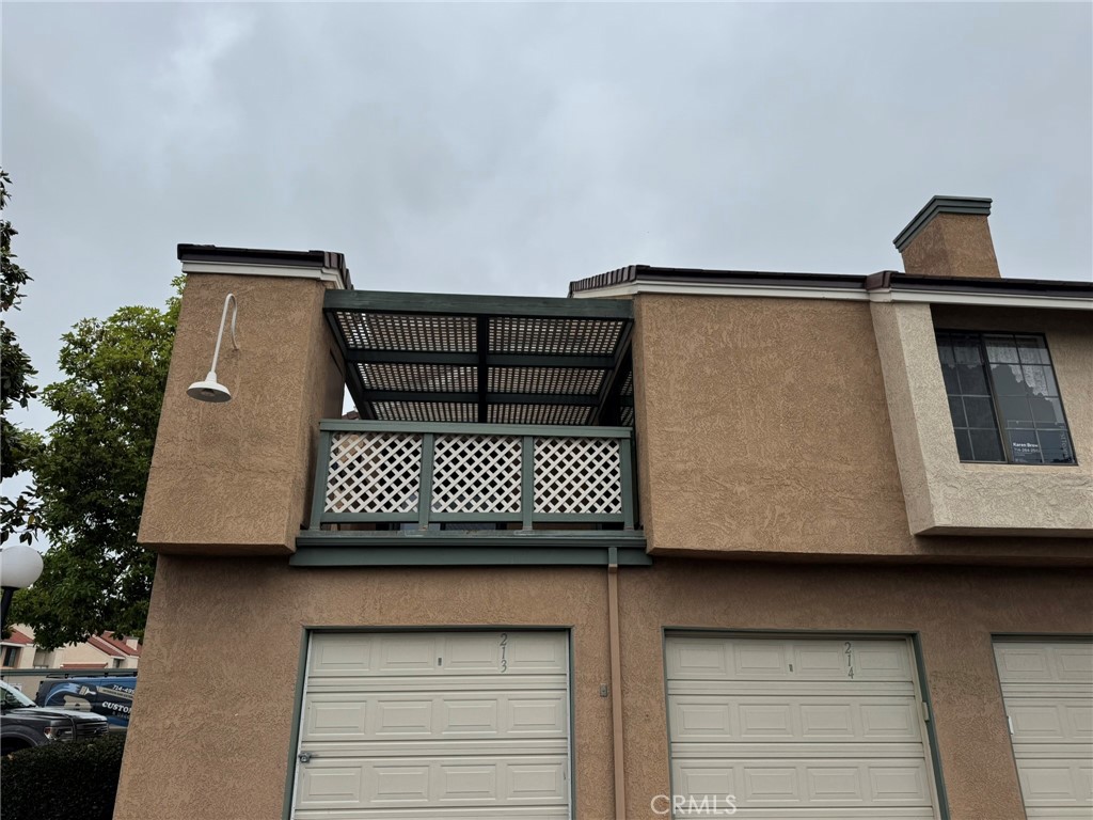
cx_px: 546
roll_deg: +0.6
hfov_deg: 71.6
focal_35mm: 24
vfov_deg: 56.8
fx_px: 758
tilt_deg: +20.8
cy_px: 410
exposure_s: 1/5814
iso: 80
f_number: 1.78
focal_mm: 6.76
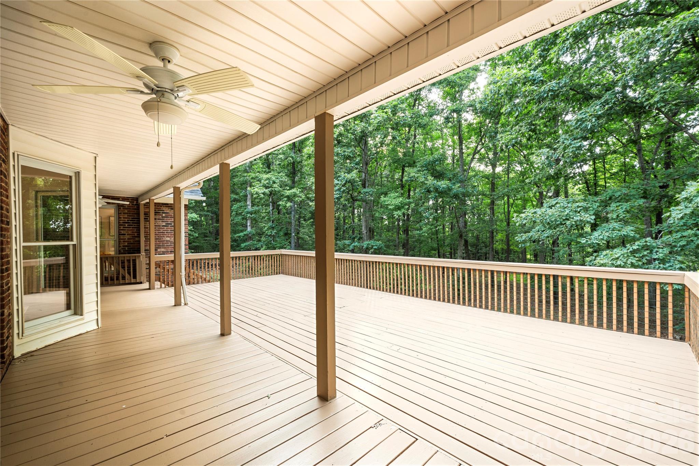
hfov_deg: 104.3
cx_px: 350
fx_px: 272
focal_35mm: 14
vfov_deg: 81.2
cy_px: 233
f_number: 9
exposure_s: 1/5
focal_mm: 14
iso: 125
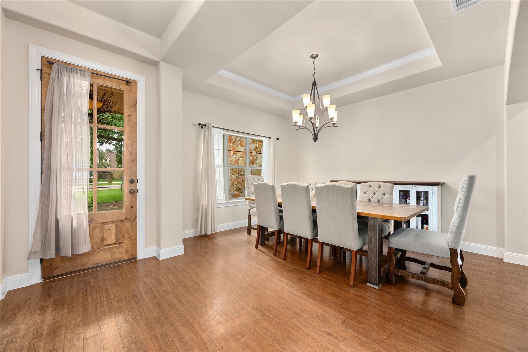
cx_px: 264
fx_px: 205
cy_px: 176
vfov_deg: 81.2
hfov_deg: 104.3
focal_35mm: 14
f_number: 8
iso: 800
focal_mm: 14
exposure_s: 1/3
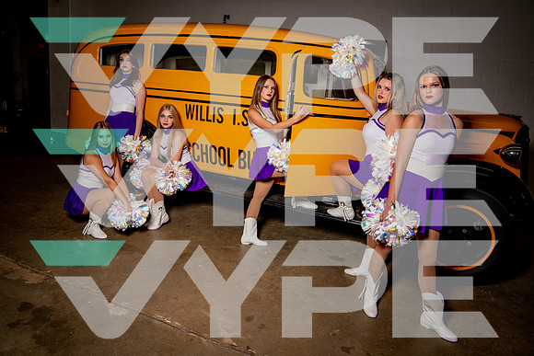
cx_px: 267
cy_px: 178
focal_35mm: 25
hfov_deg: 71.5
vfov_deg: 51.3
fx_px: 371
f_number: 7.1
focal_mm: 25
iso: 200
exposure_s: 1/125
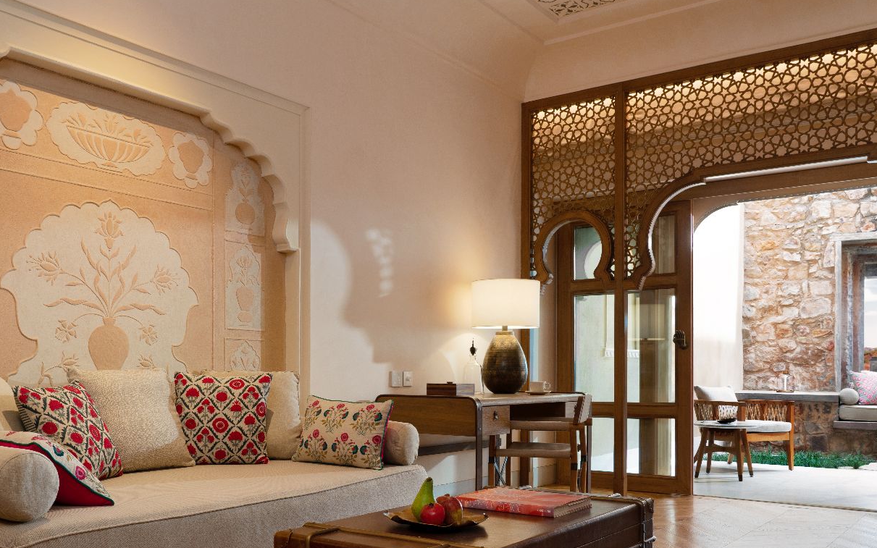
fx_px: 837
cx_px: 403
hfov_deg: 55.3
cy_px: 378
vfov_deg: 35.8
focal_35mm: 35
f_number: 8
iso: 100
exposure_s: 1/4
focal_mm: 26
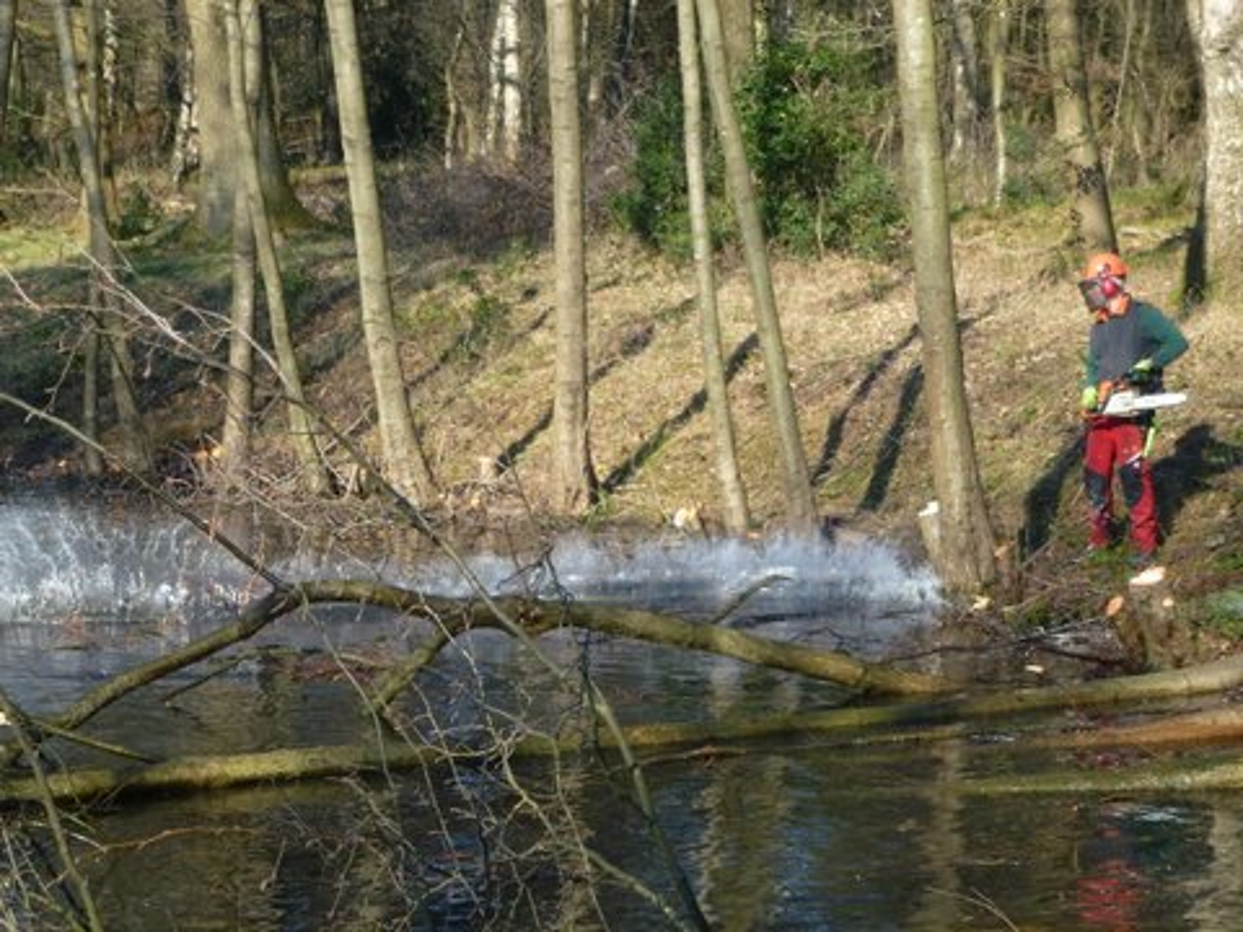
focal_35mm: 113
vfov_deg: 13.1
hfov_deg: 17.4
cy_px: 466
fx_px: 4058
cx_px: 622
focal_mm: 20.2
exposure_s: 1/320
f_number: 5.1
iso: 160
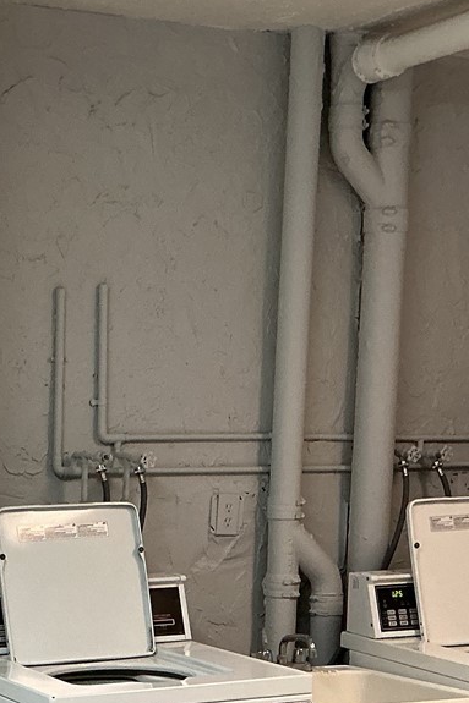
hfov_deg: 15.9
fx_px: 1642
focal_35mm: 84
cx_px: -31
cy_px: 671
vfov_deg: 23.4
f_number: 1.8
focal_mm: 3
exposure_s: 1/60
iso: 100
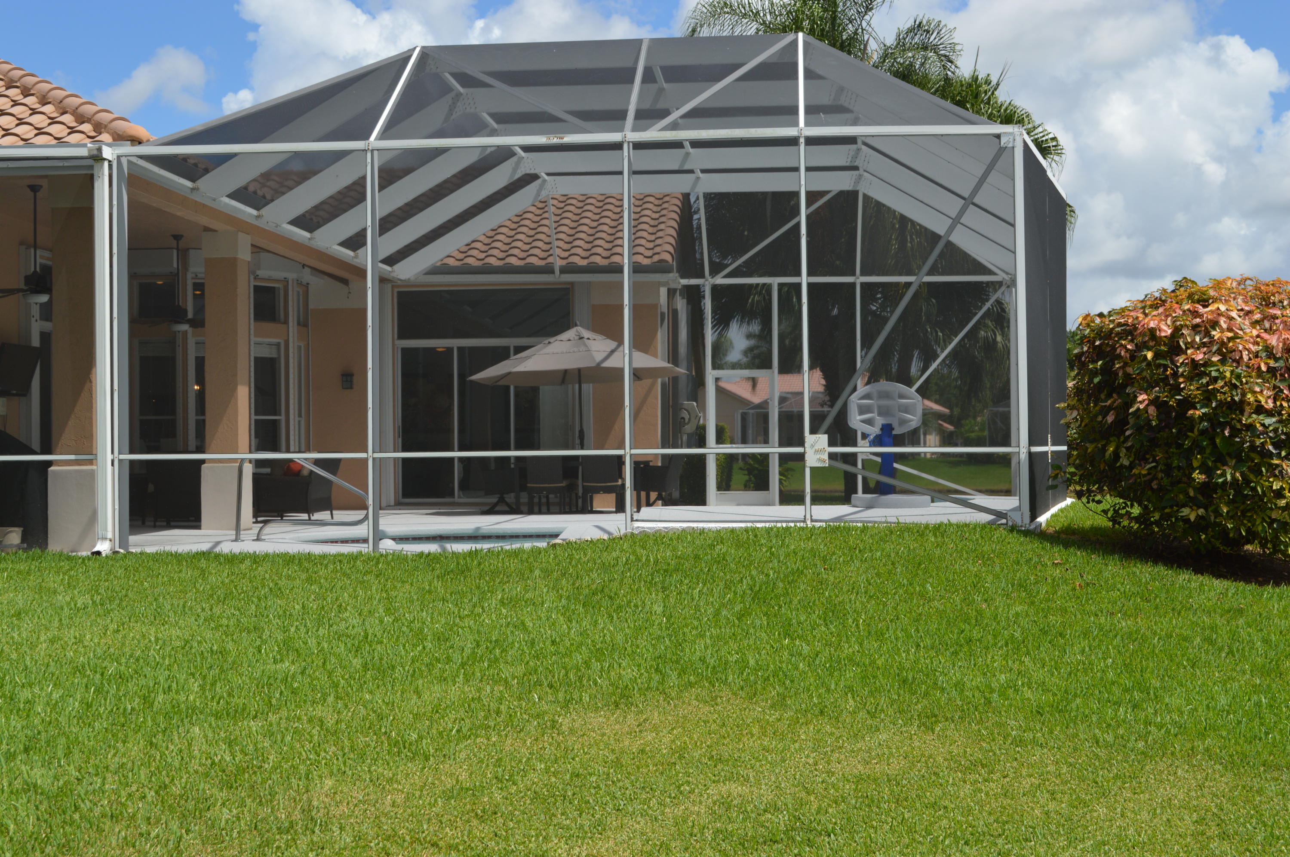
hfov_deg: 41.1
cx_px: 645
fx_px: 1718
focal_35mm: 48
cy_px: 428
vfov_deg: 28.0
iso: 100
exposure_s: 1/250
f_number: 8
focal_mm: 32
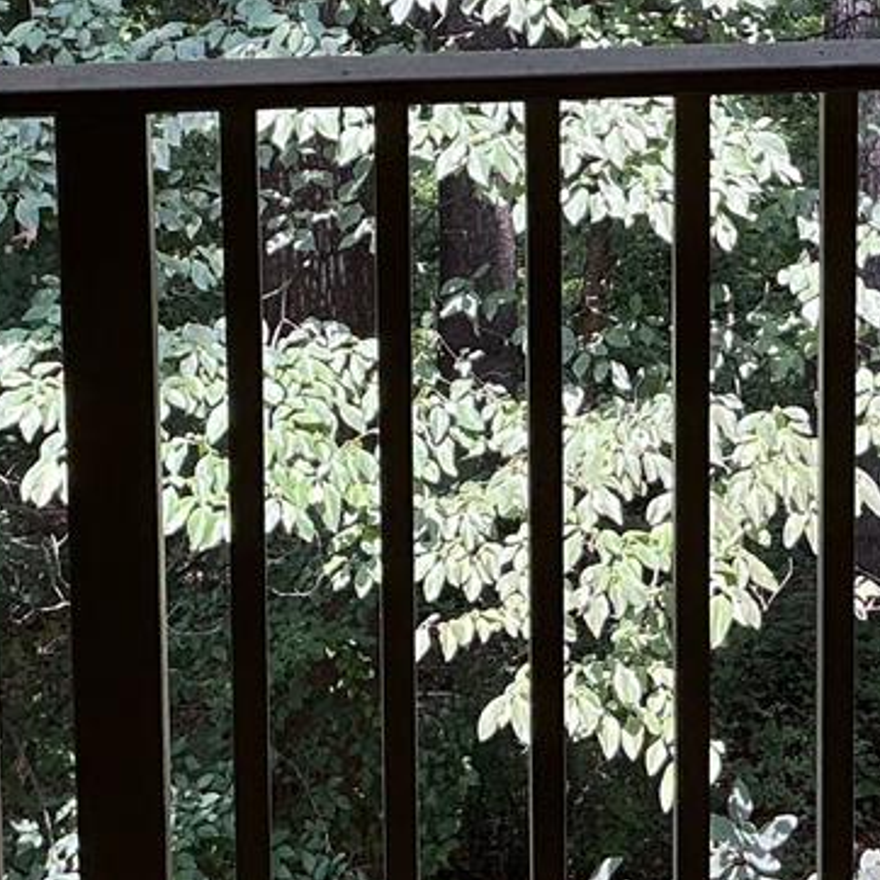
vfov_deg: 16.5
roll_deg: +0.0
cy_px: -109
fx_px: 2934
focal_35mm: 102
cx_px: 664
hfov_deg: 17.0
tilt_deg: -11.1
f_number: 1.8
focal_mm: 3
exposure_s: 1/120
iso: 25
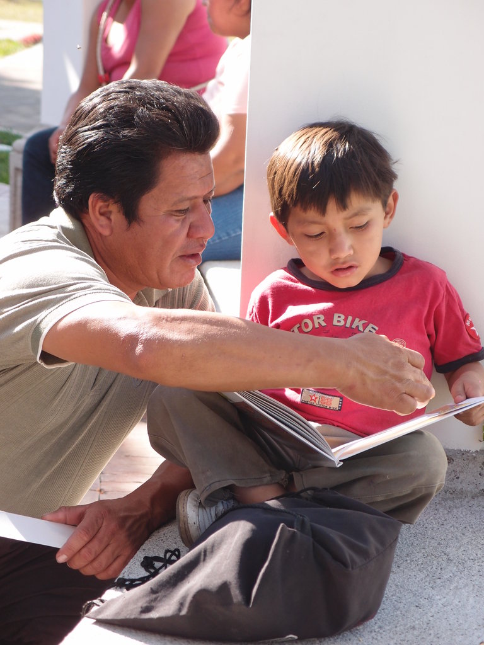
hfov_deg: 13.2
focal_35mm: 112
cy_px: 322
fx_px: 2088
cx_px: 242
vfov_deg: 17.6
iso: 100
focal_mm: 24
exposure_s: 1/320
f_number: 2.8
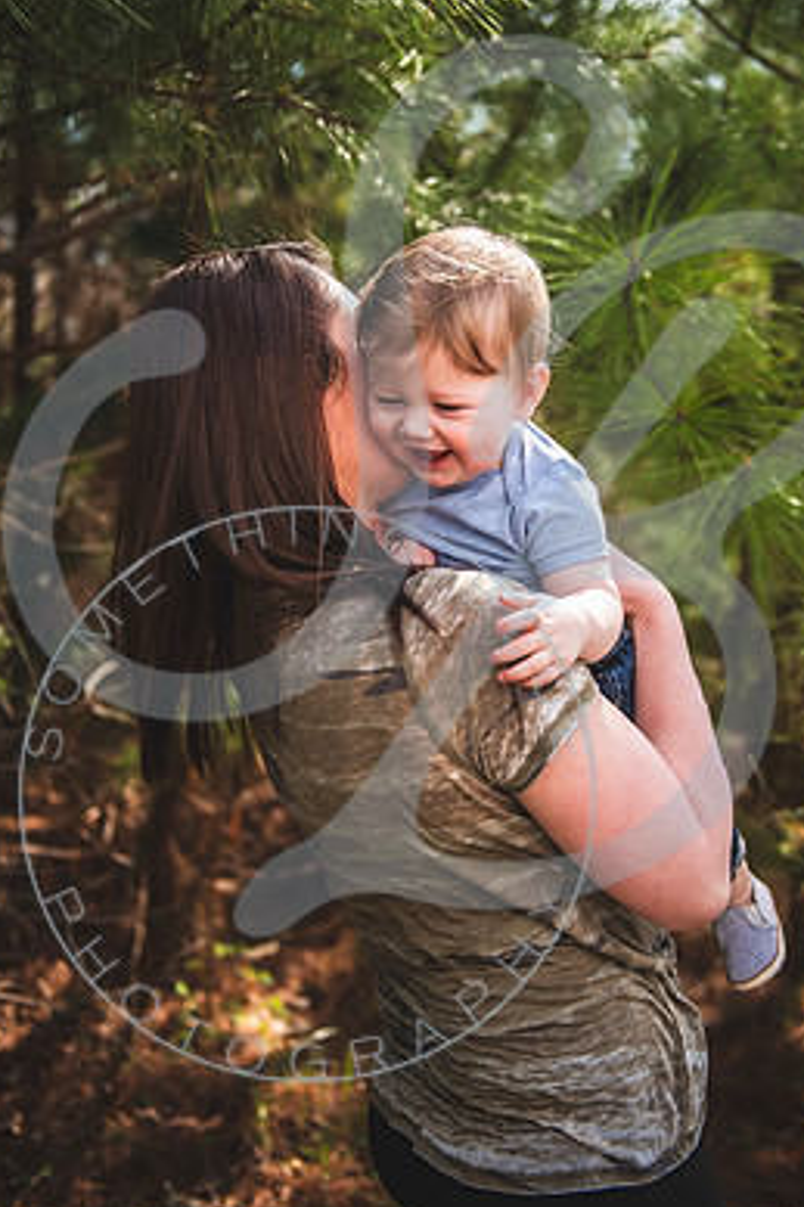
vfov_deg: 44.5
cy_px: 559
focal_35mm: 44
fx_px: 1475
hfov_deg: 30.5
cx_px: 447
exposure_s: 1/640
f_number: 2.8
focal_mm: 38
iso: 100
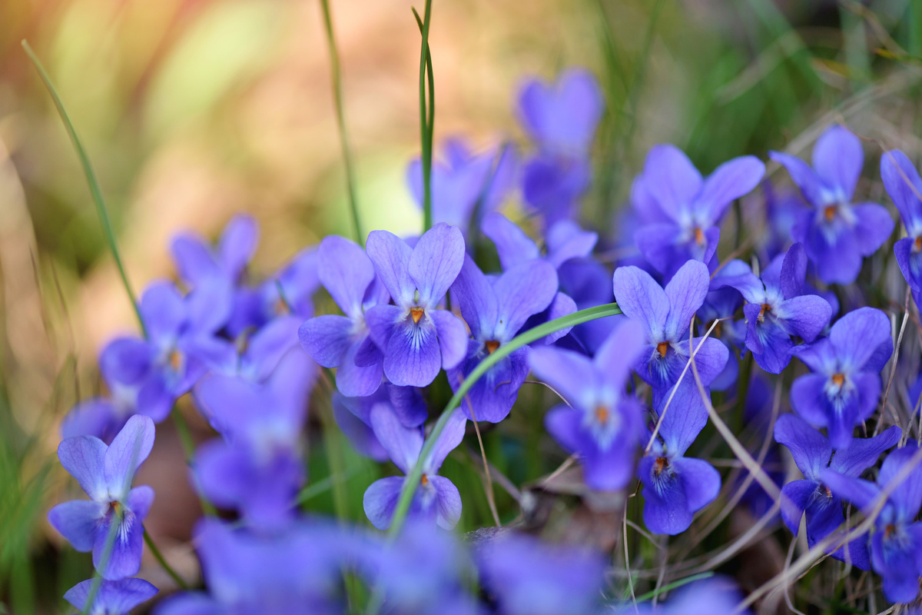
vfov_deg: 13.0
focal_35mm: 105
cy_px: 308
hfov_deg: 19.5
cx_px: 461
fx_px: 2689
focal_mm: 105
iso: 200
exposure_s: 1/320
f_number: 3.5
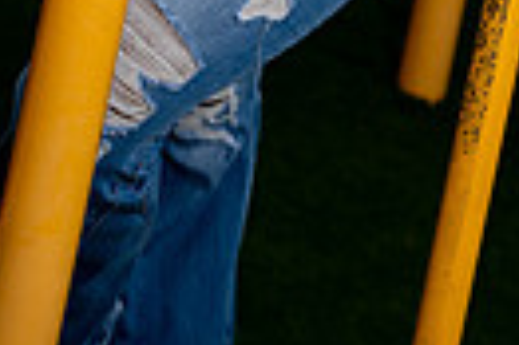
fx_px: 2621
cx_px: 265
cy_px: -500
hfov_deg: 11.3
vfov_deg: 7.1
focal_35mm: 182
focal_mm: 53
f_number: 5.6
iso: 100
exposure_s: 1/250
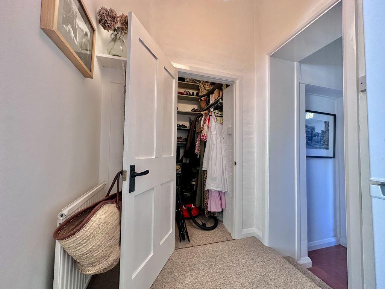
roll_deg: -0.7
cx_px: 192
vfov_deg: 85.7
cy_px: 144
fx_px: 156
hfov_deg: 102.1
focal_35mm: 14
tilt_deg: +2.4
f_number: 2.2
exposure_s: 1/50
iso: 160
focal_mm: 2.22
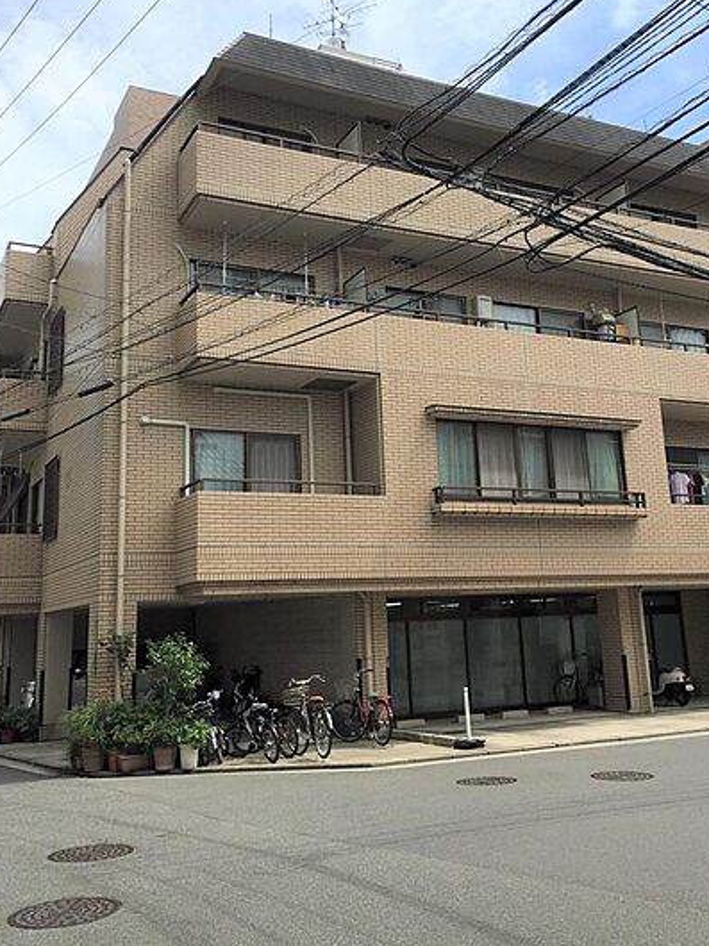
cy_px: 405
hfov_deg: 40.7
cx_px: 374
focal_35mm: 35
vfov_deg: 52.5
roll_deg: +1.2
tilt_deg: +13.5
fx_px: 957
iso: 32
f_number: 2.2
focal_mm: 4.15
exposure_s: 1/2639
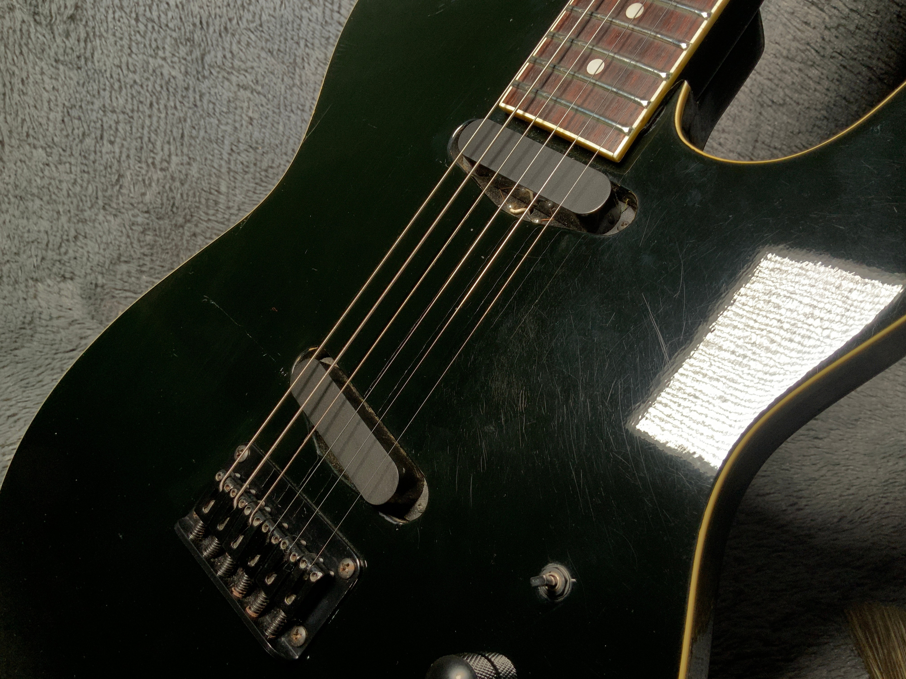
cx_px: 453
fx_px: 759
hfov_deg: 61.7
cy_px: 340
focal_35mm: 29
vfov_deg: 48.2
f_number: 1.8
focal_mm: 3
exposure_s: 1/104
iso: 64
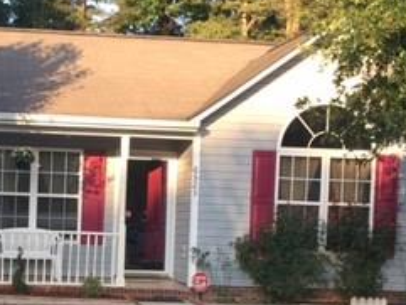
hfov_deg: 24.8
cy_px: 233
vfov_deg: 19.0
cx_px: 71
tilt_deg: -1.0
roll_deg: -2.1
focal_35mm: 77
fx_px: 904
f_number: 2.2
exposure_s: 1/174
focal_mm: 4.15
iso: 25
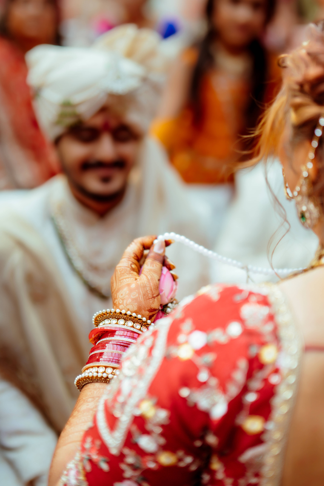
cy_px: 187
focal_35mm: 62
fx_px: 837
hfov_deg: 21.9
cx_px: 184
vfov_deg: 32.2
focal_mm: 50
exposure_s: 1/500
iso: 160
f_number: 1.4
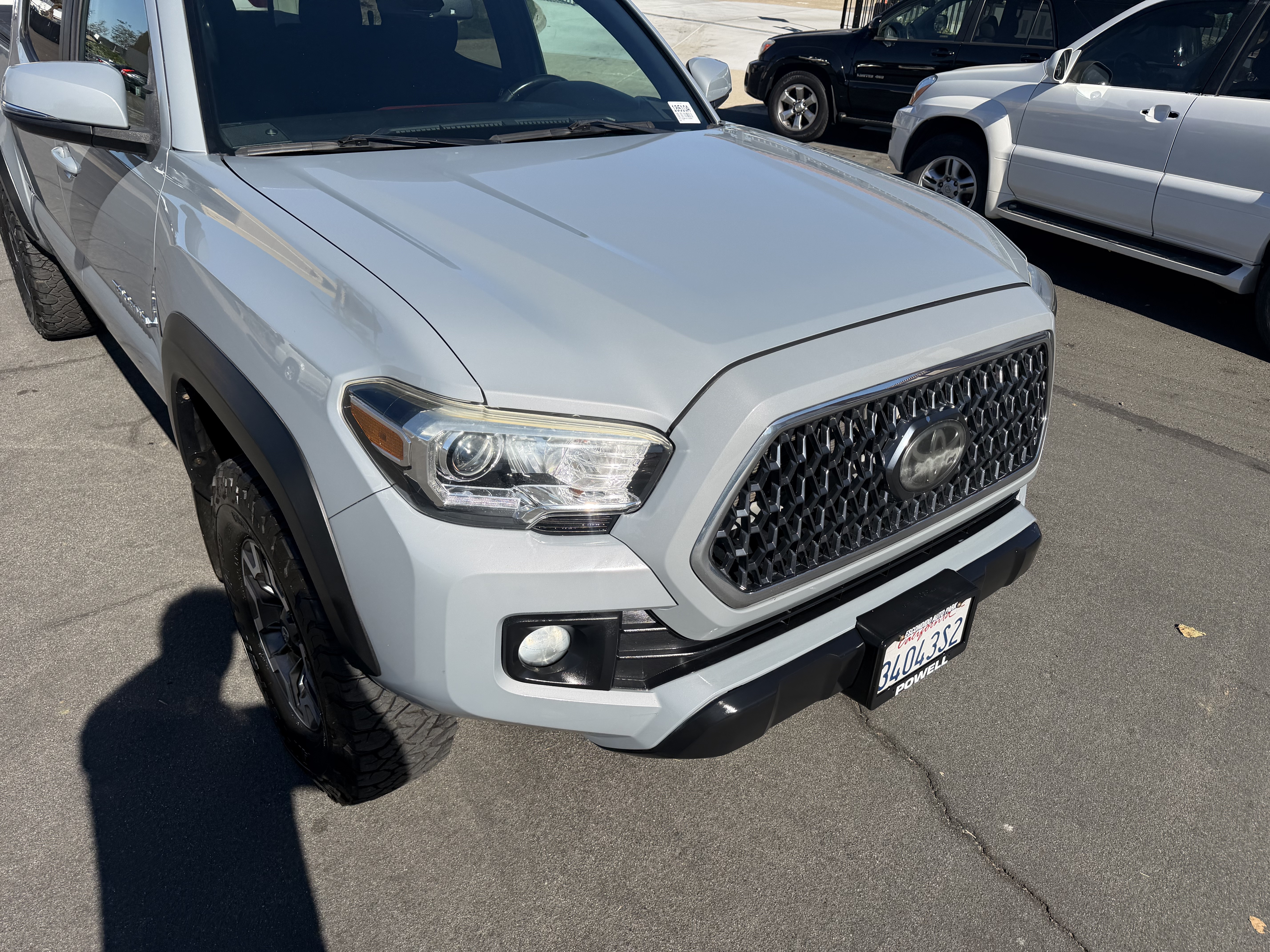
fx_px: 881
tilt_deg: -27.7
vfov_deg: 56.8
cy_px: 476
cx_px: 635
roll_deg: -3.9
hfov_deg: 71.6
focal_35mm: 24
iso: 80
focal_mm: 6.76
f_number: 1.78
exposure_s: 1/6711
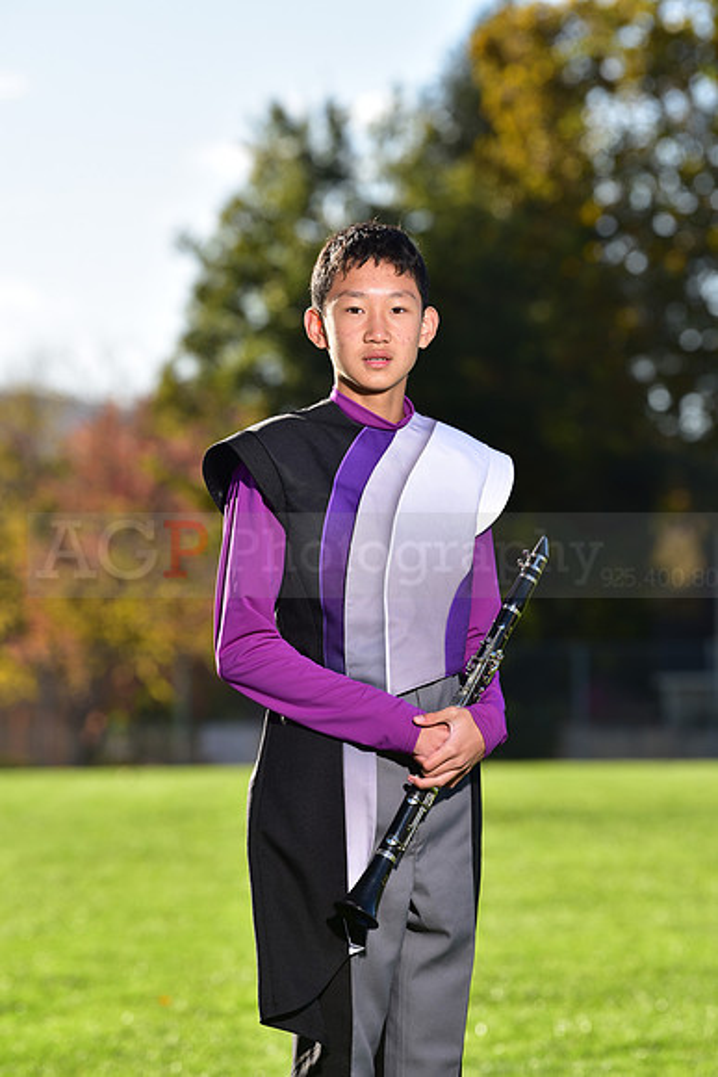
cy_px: 538
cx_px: 359
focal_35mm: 185
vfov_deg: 11.1
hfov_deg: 7.4
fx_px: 5531
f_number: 5.6
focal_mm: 185
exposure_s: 1/250
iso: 80
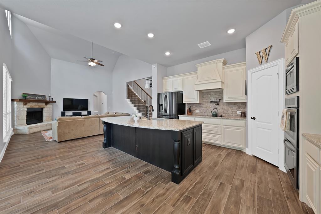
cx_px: 160
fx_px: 107
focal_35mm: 12
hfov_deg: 112.6
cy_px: 107
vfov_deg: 90.0
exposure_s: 1/3
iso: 640
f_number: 9
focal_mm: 12
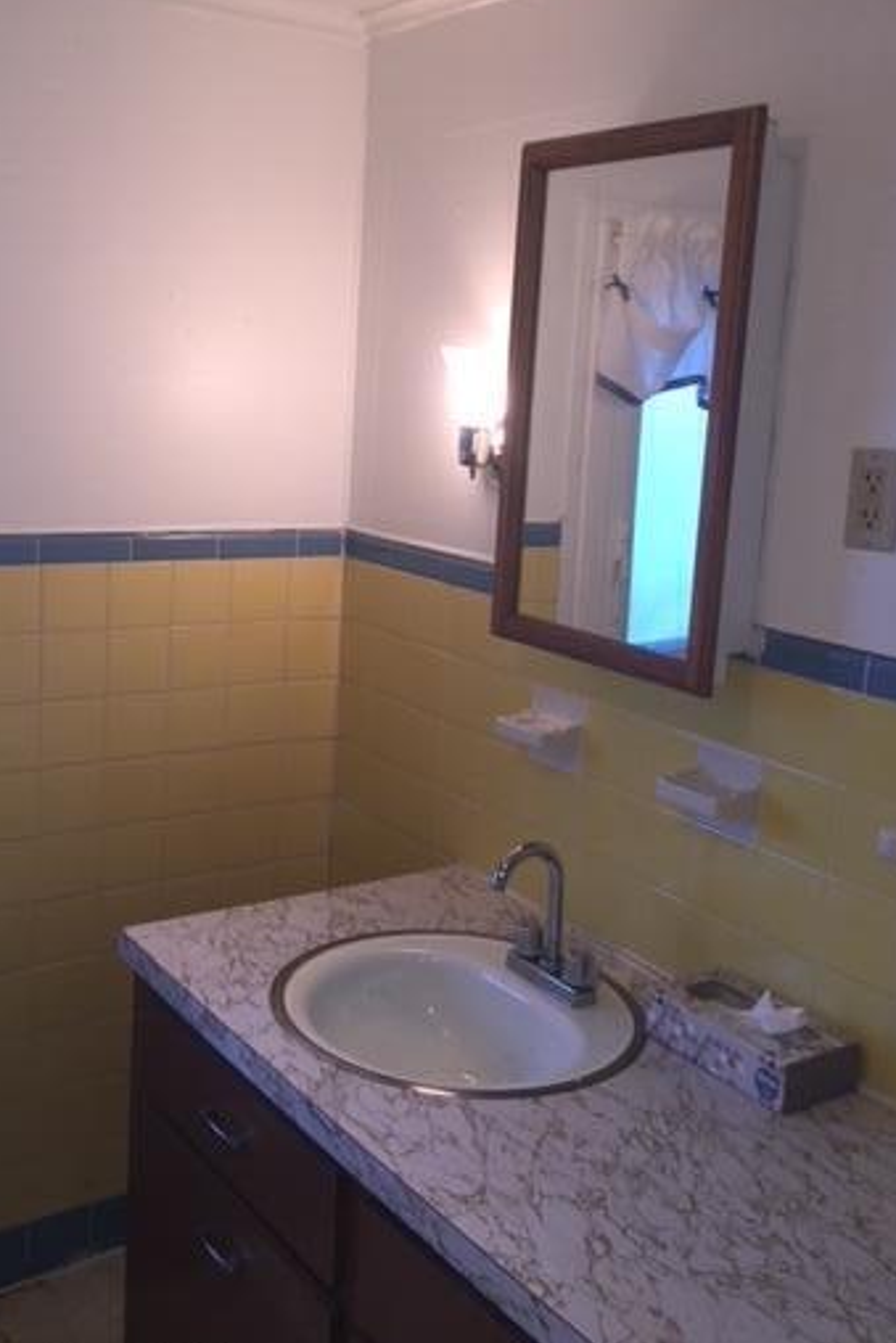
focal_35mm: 38
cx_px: 402
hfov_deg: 35.0
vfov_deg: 50.6
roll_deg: -3.7
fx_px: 1418
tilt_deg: -8.2
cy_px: 603
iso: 32
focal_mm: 4.15
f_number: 2.2
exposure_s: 1/35
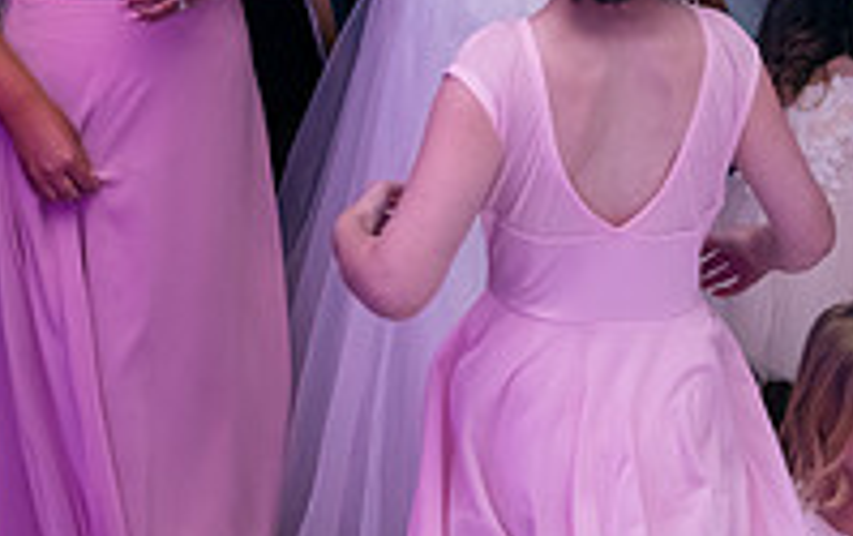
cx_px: 570
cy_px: -122
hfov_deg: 23.9
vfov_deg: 14.7
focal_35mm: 86
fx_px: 2002
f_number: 3.5
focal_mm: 29
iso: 1000
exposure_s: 1/160
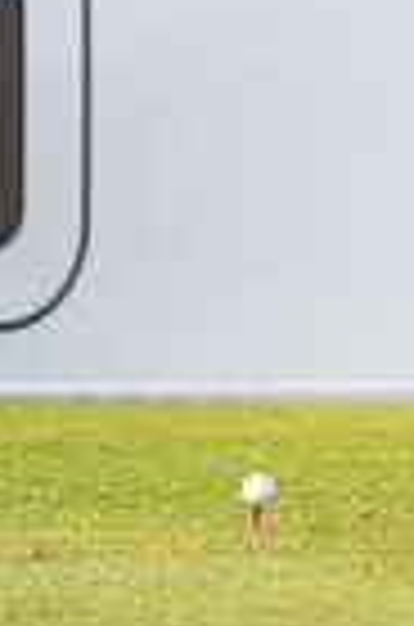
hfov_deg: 1.4
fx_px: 16885
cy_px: -347
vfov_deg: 2.1
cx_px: 666
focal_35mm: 974
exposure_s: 1/2000
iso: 200
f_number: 4.5
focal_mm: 300
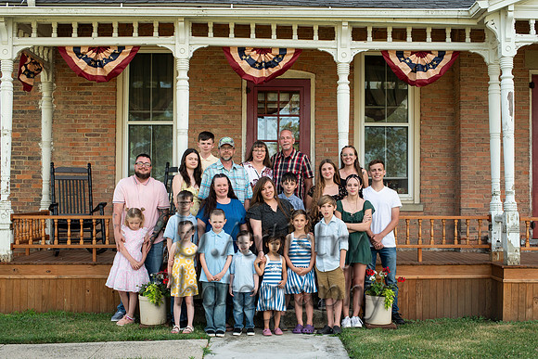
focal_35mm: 45
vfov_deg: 29.9
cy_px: 180
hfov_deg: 43.6
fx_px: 673
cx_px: 269
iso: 320
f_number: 8
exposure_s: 1/125
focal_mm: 45
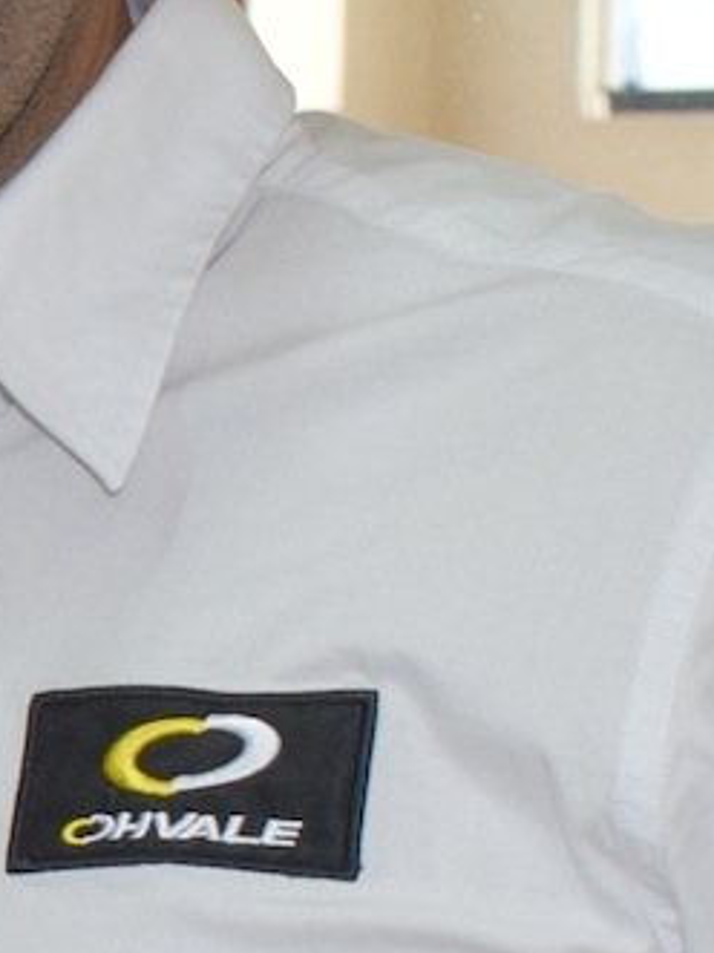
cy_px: 877
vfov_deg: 9.4
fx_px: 5752
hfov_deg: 6.8
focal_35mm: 209
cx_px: -918
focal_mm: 24
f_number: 5
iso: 800
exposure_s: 1/100
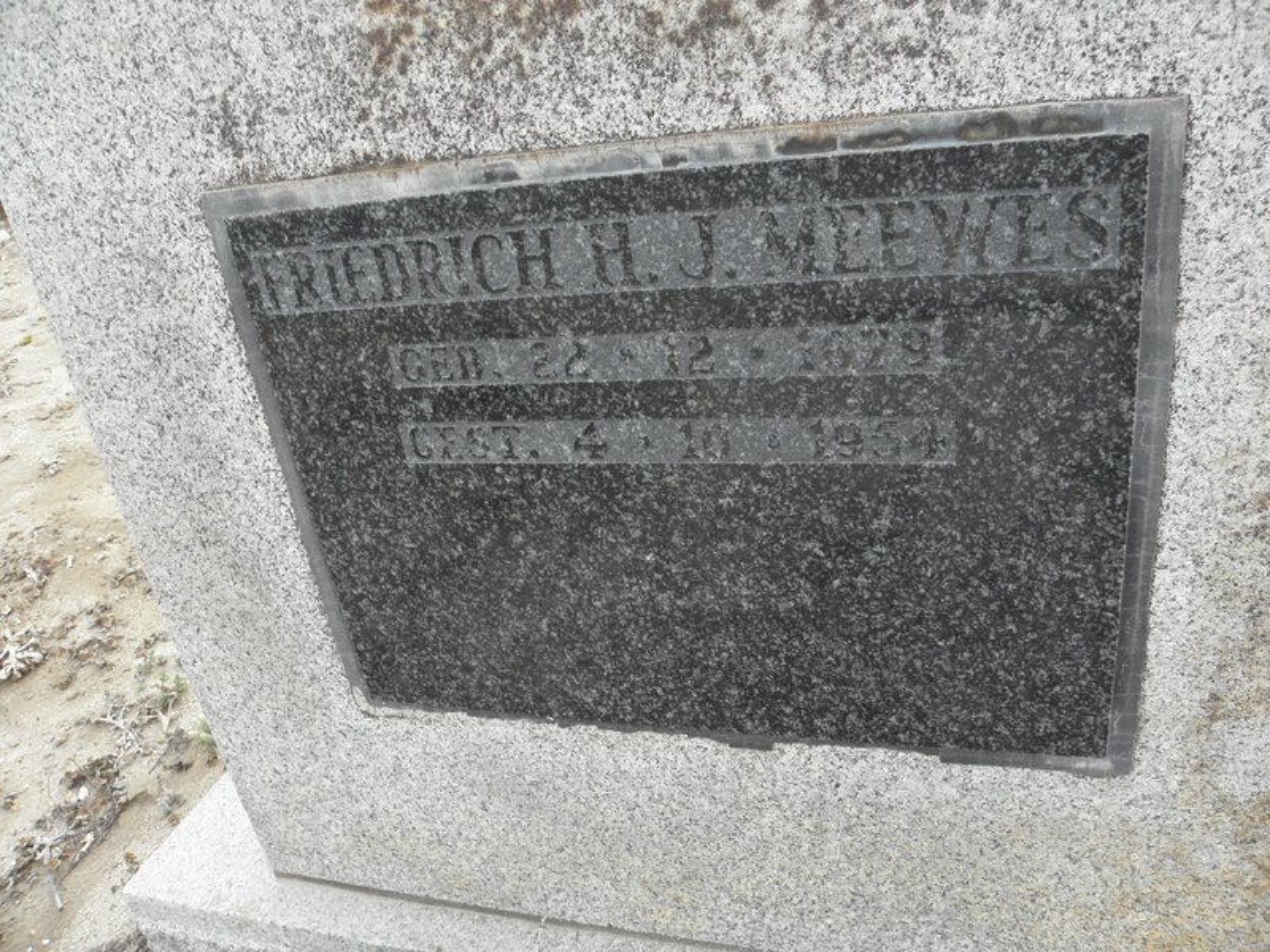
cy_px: 476
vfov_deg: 53.1
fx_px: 954
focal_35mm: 26
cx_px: 635
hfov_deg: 67.3
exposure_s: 1/80
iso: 64
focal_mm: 4.6
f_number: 3.2
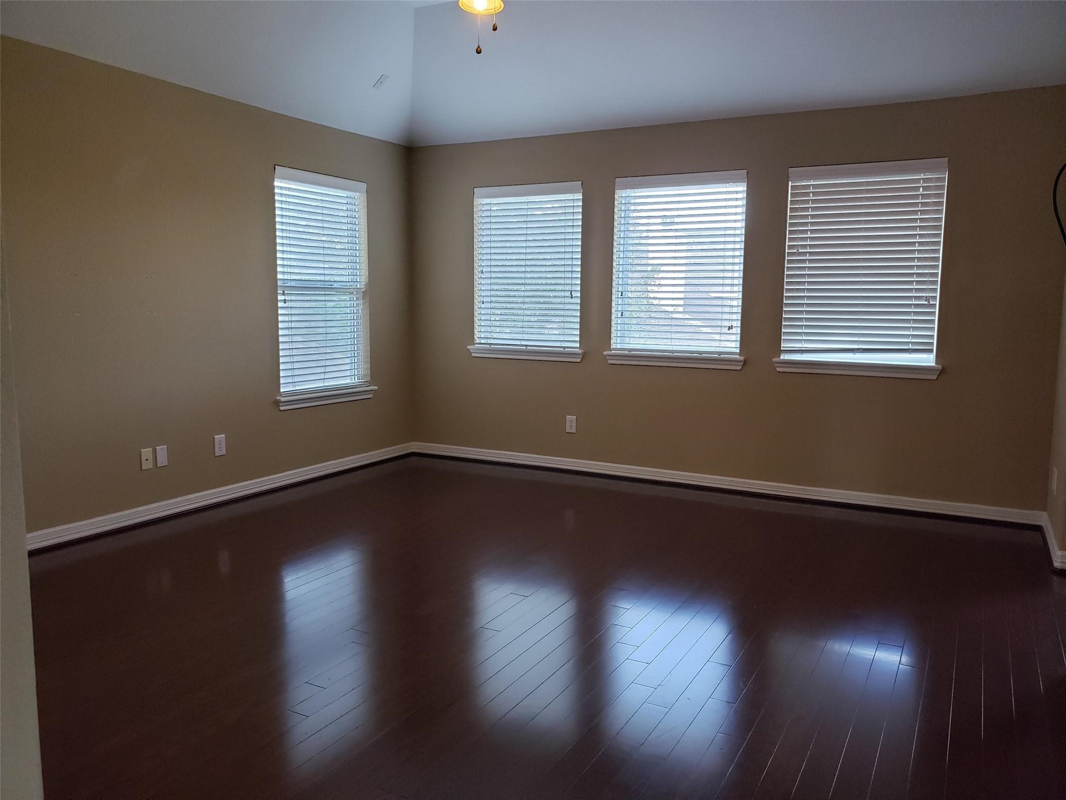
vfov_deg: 53.1
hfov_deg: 67.3
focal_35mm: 26
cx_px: 533
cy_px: 400
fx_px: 801
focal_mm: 4.3
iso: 500
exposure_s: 1/120
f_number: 2.4
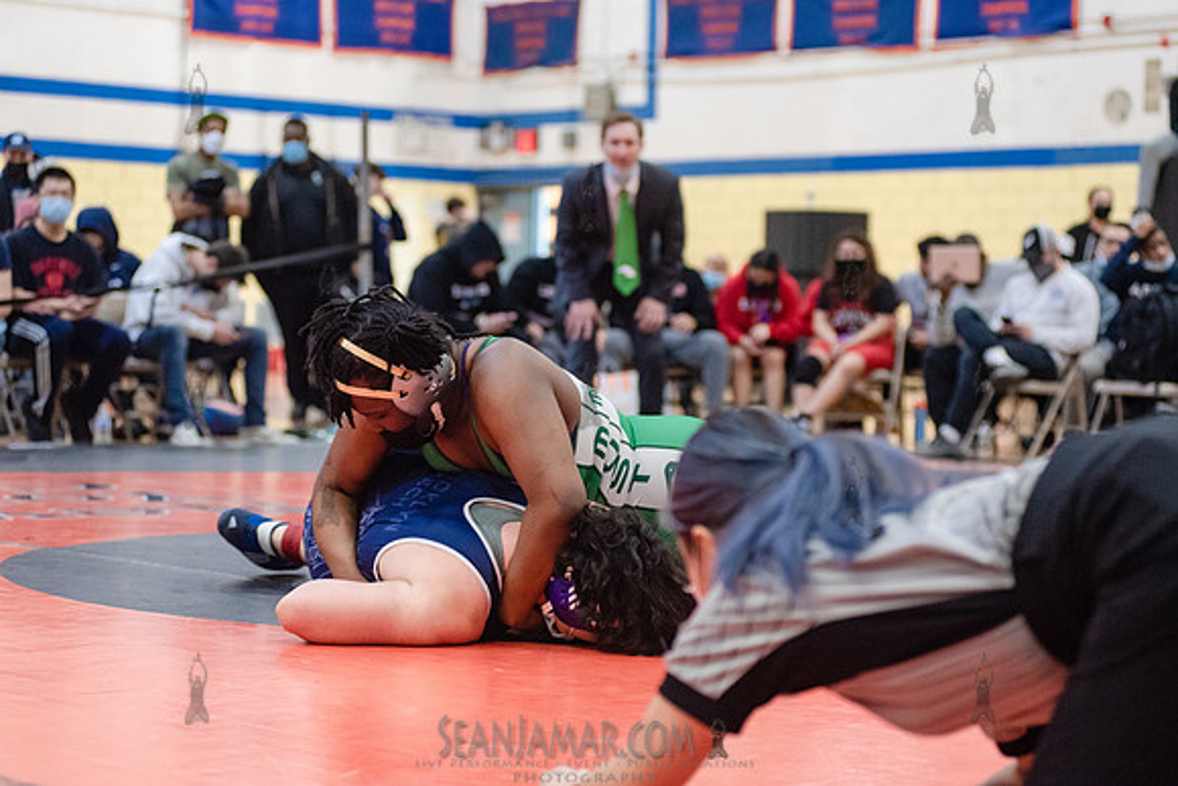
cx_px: 589
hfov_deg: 25.4
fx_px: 2618
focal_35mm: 80
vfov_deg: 17.1
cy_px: 393
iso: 4000
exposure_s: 1/400
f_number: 3.5
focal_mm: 80
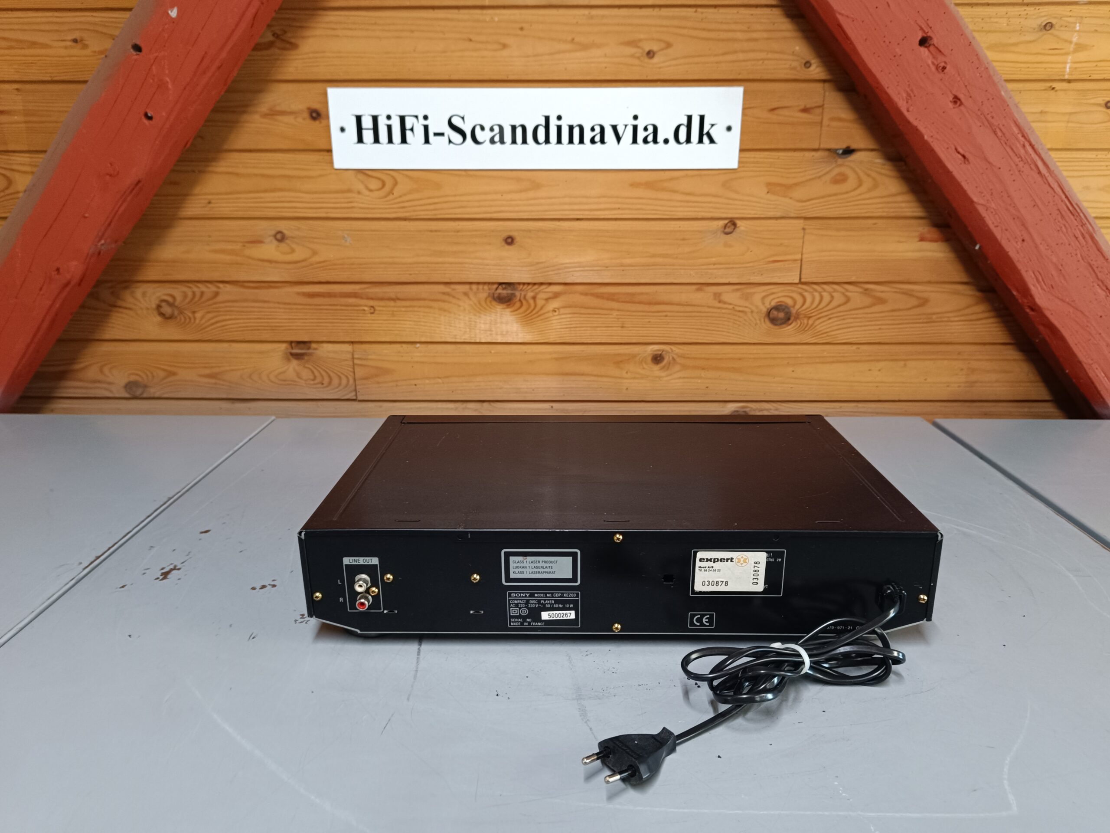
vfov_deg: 56.8
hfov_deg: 71.6
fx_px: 770
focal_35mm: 24
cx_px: 555
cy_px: 416
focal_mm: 5.59
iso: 635
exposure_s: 1/33.3
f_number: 1.88
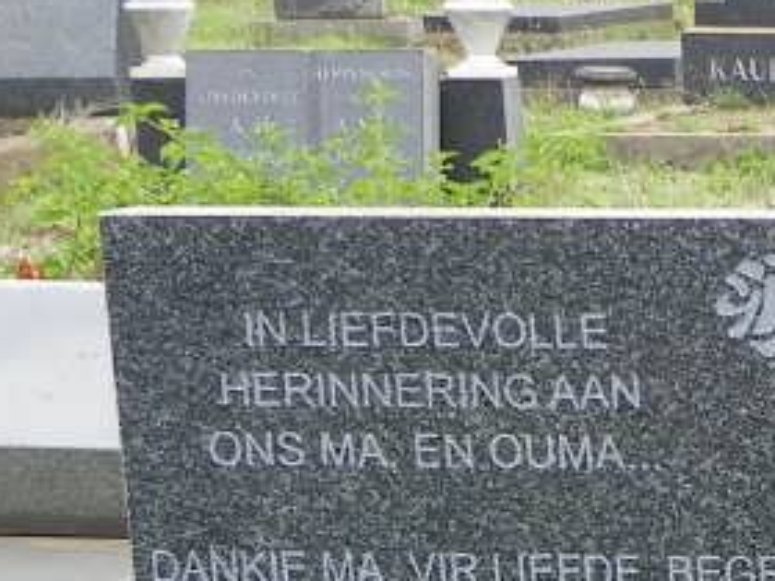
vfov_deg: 7.3
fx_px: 4411
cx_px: 1514
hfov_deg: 9.4
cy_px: 1140
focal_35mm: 197
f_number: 4
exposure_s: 1/125
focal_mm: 8.2
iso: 64
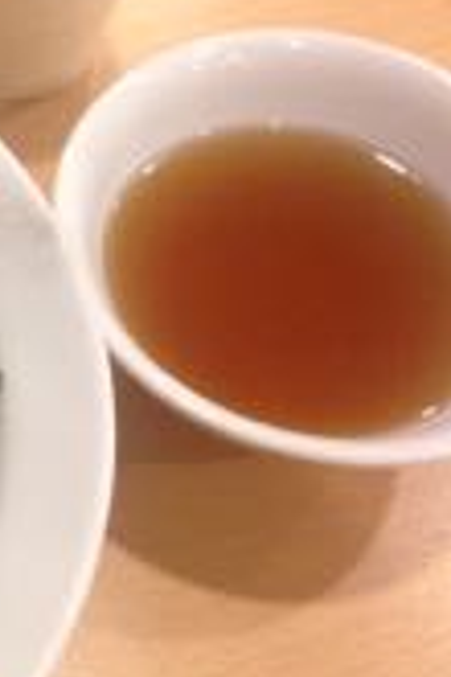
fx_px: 1372
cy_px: 347
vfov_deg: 27.7
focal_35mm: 73
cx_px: -205
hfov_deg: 17.1
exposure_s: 1/20
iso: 125
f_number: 2.4
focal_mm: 4.12
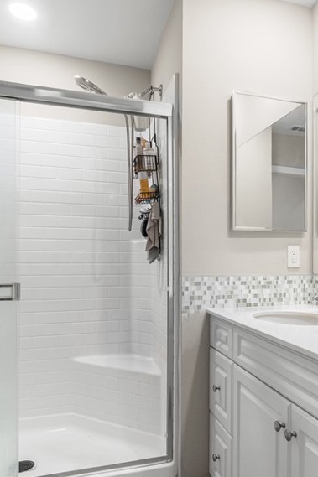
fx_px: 358
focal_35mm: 27
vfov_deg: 67.3
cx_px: 234
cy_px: 260
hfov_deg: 46.4
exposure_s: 1/10
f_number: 7.1
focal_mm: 10
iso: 320
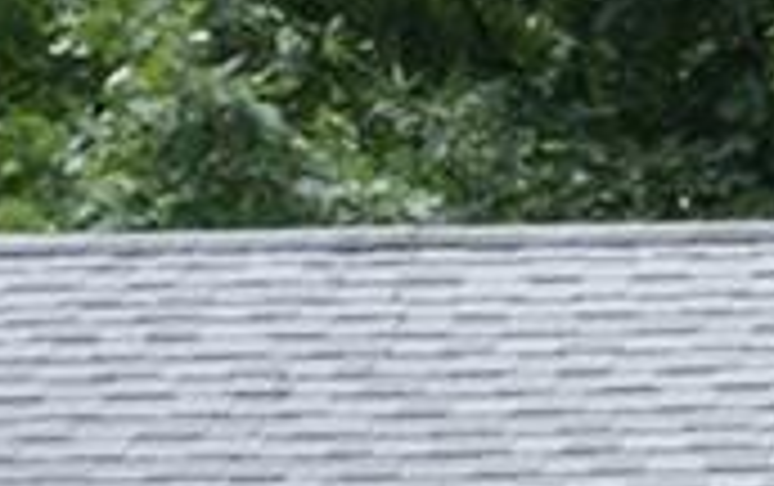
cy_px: 922
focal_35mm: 236
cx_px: 734
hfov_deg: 8.8
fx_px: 4985
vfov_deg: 5.5
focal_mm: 26
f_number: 7.1
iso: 200
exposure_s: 1/200
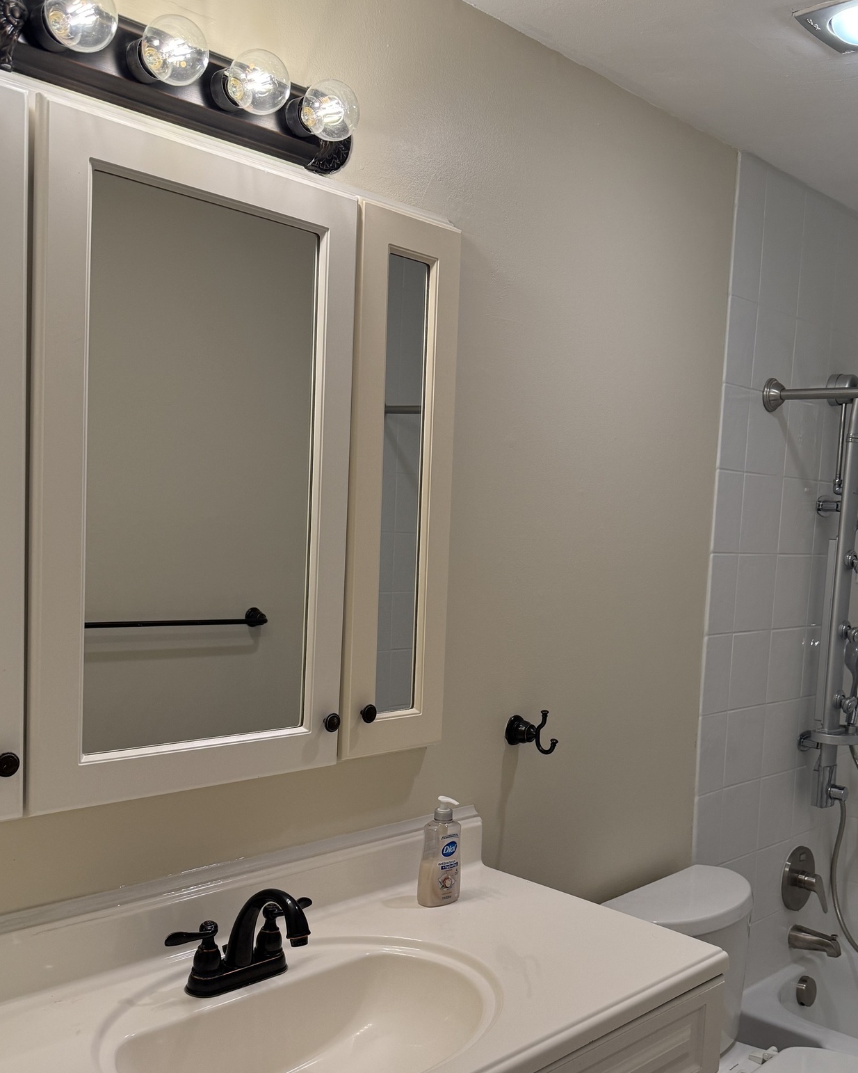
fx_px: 1111
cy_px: 639
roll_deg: -2.9
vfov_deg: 51.2
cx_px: 508
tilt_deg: -6.3
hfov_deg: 42.1
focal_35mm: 35
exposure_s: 1/225
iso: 100
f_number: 1.78
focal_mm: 6.76
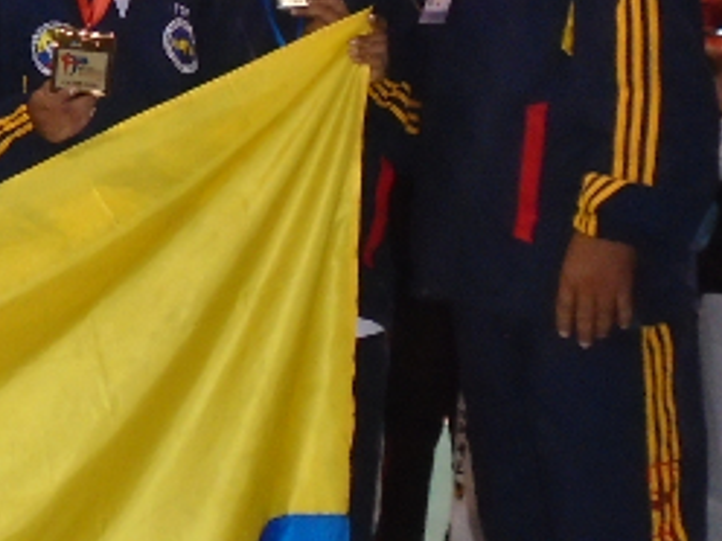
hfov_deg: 21.2
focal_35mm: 84
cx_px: -207
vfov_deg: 17.1
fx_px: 1752
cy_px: -17
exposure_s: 1/30
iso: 400
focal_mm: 4.6
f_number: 3.2
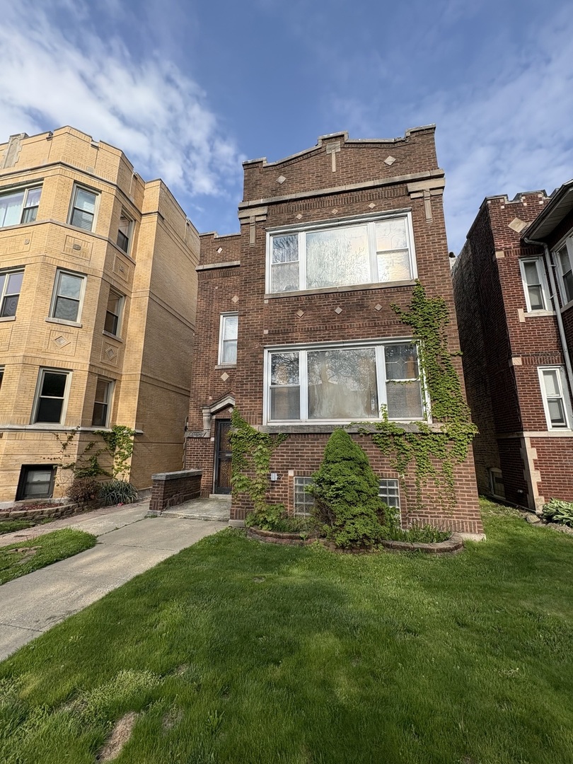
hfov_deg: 85.7
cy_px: 382
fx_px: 309
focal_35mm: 14
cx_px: 286
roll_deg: -0.3
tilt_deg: +12.1
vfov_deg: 102.1
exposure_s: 1/1506
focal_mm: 2.22
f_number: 2.2
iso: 64
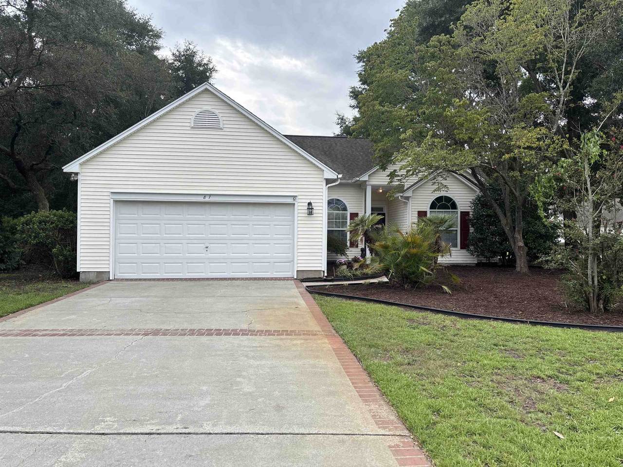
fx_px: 468
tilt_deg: +0.6
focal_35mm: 26
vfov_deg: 53.1
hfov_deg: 67.3
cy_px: 234
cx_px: 312
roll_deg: +0.0
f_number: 1.6
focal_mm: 5.96
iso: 50
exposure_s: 1/747
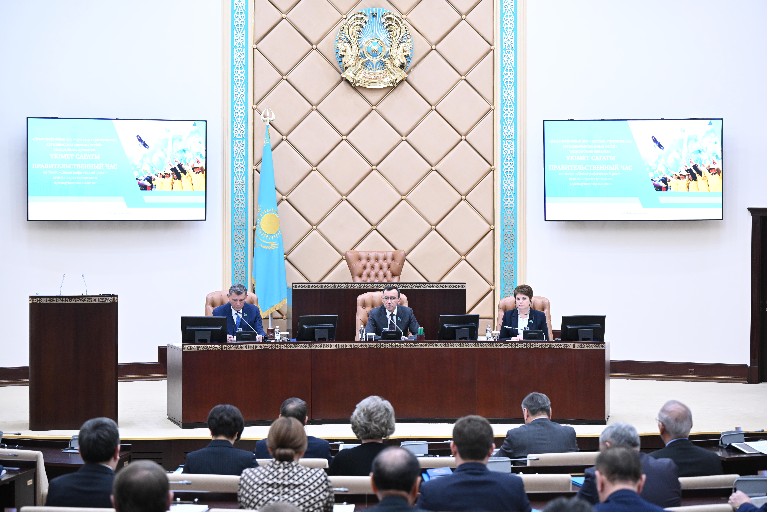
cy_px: 256
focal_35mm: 70
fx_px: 1491
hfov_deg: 28.8
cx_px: 384
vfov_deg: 19.5
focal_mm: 70
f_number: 3.2
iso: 2500
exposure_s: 1/200
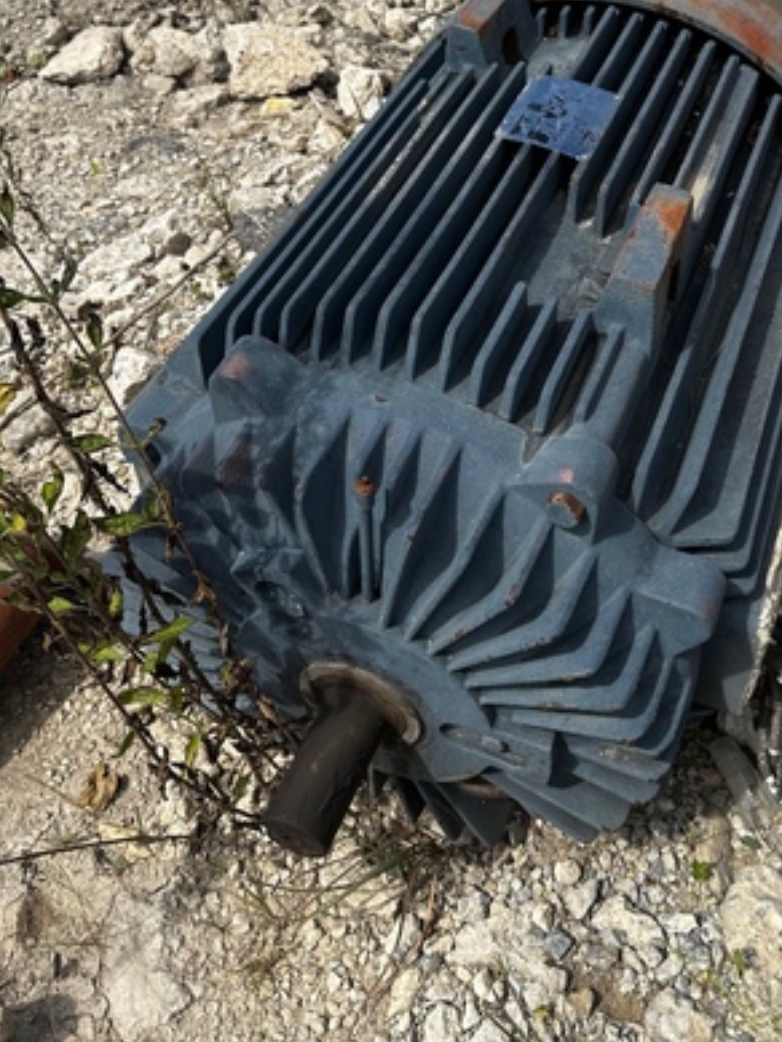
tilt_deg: -39.5
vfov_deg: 48.8
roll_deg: +0.1
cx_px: 538
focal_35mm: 37
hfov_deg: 38.1
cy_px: 308
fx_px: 1114
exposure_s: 1/4348
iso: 80
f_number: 1.78
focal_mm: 6.86
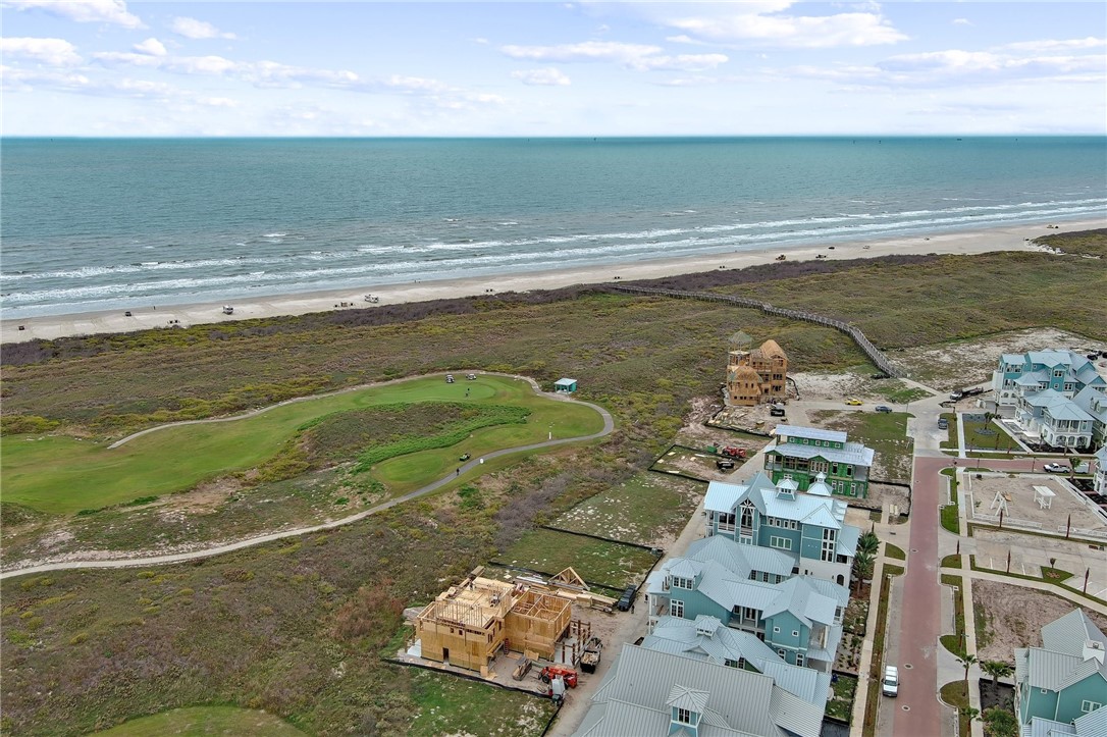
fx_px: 891
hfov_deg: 63.7
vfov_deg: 44.9
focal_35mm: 29
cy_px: 368
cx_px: 554
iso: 100
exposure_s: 1/800
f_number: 2.8
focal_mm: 10.57
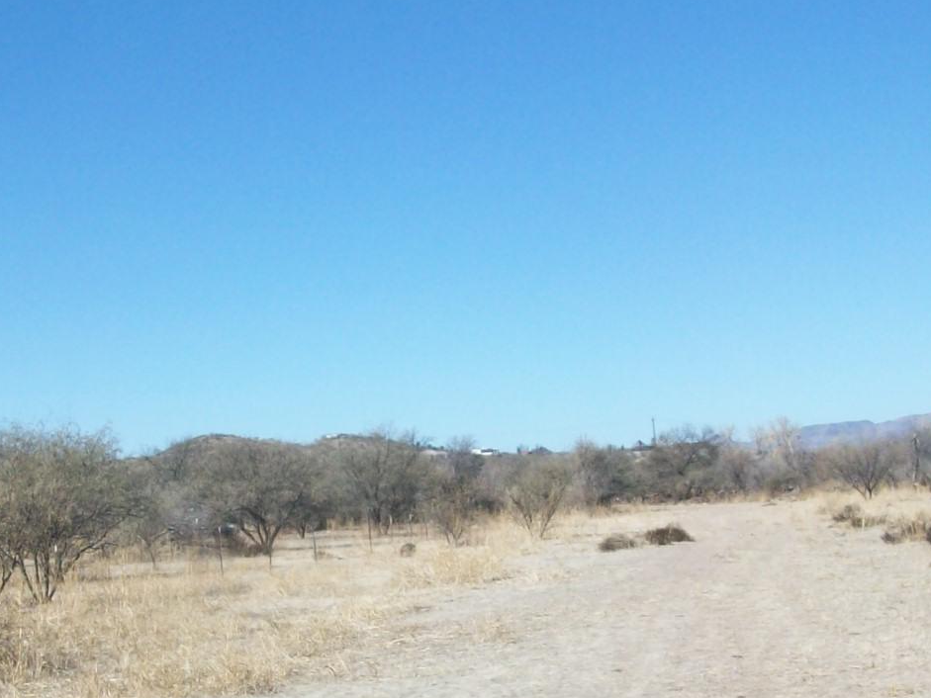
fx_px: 1990
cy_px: 406
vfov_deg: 19.9
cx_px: 358
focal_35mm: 74
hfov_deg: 26.3
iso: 64
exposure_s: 1/342
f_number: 5.5
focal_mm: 5.7
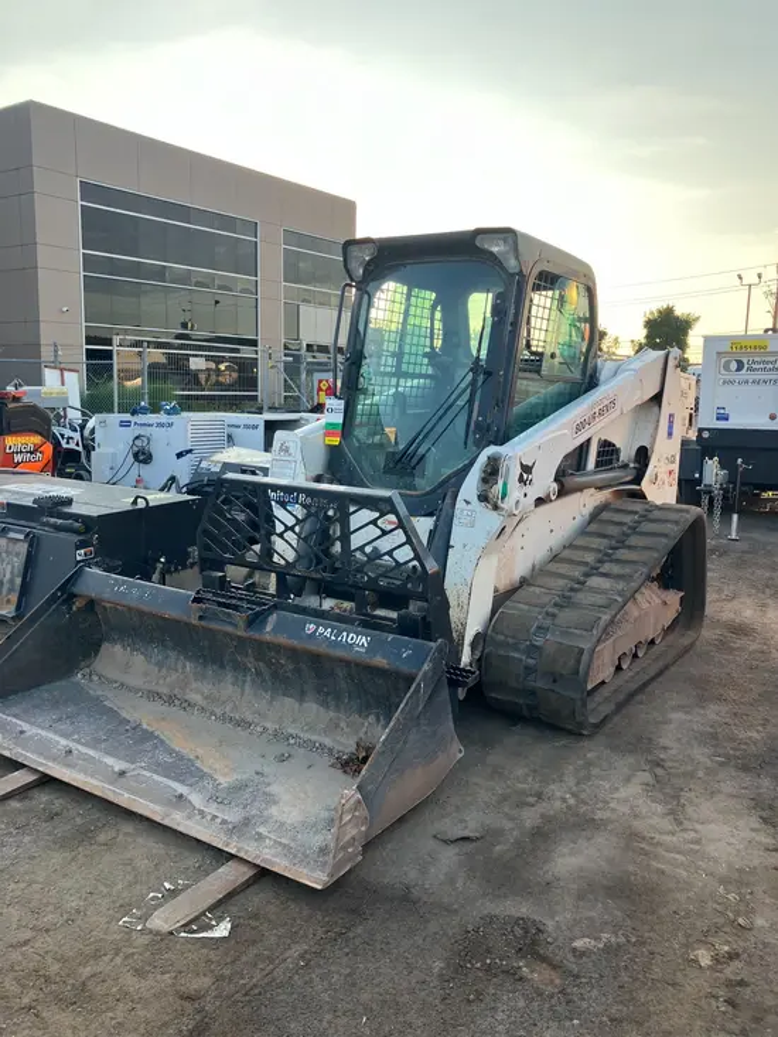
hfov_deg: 49.8
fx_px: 839
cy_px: 518
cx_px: 389
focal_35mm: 28
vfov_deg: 63.4
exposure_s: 1/294
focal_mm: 3.99
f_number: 1.8
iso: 32
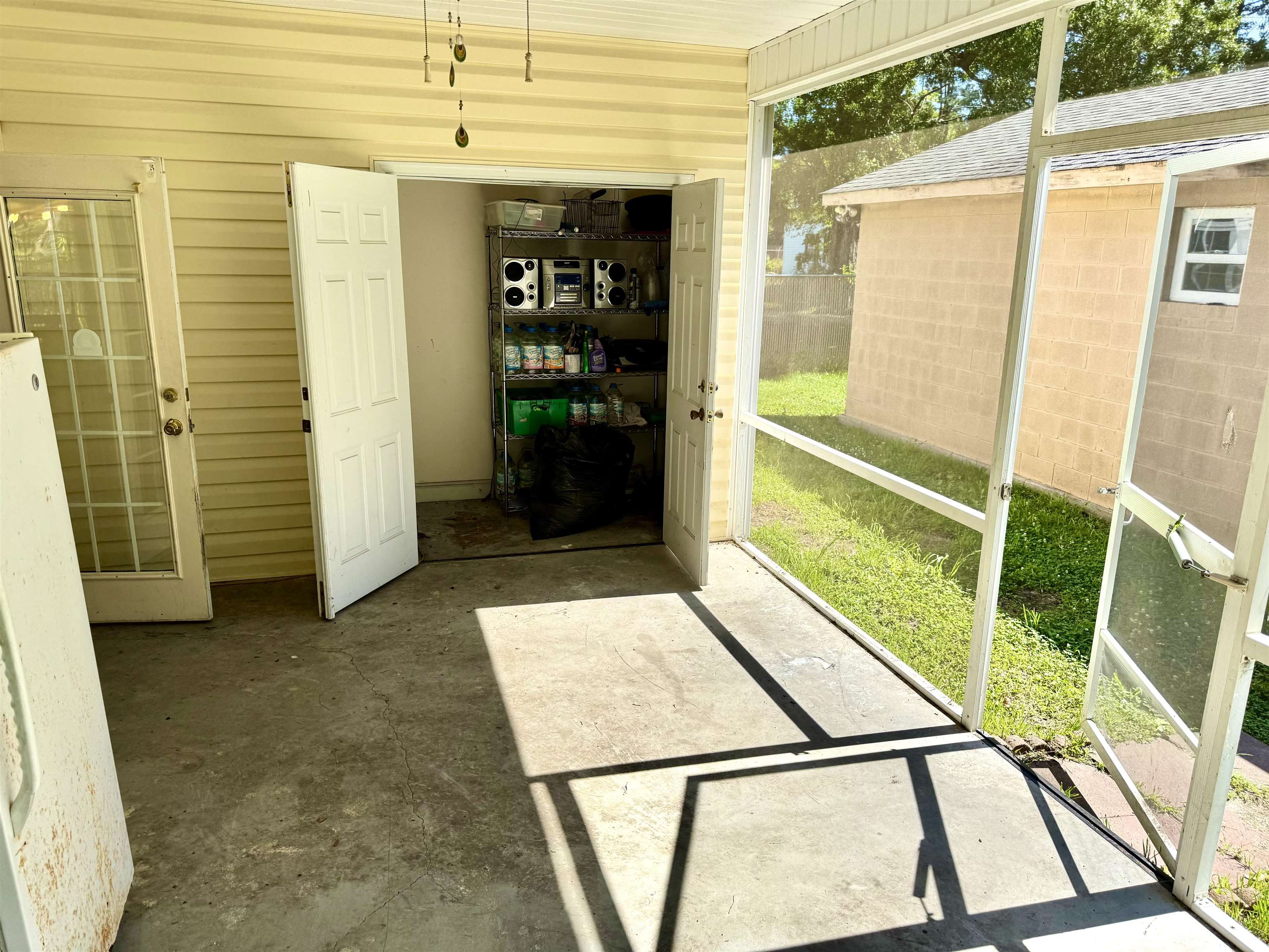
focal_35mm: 24
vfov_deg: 56.8
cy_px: 476
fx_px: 880
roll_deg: -2.1
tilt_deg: -14.3
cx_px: 634
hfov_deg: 71.6
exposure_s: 1/1597
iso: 80
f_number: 1.78
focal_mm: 6.76
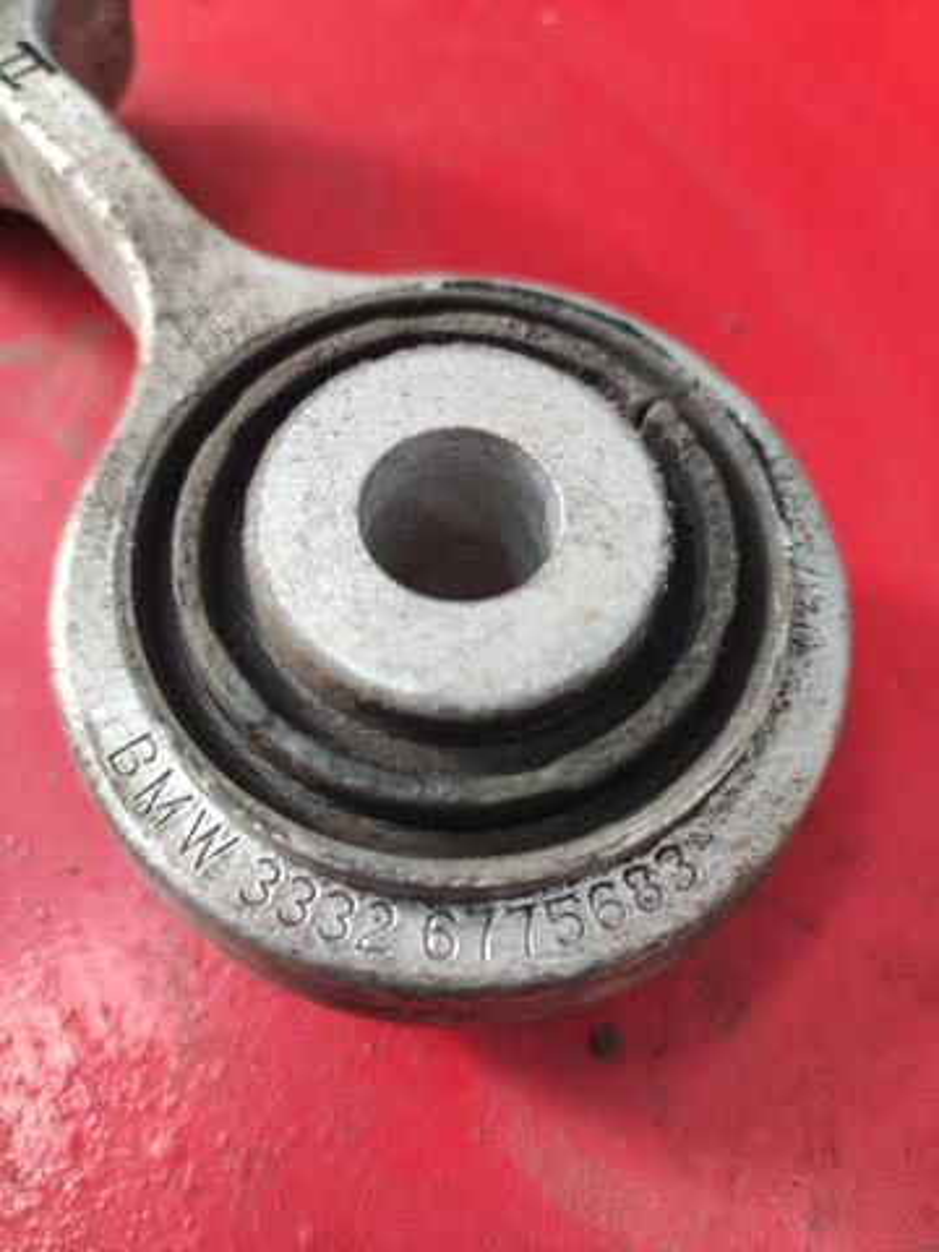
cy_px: 626
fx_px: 904
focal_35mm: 25
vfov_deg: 69.4
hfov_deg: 54.9
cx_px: 470
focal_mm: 4.7
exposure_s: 1/100
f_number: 1.79
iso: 187
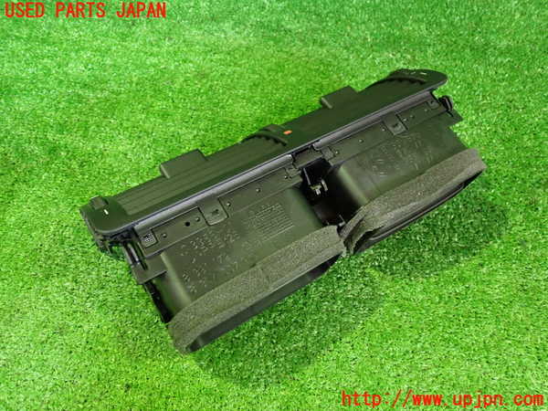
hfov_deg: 60.0
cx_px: 274
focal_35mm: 30
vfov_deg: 46.8
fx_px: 475
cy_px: 206
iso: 800
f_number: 2.3
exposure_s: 1/25
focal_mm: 5.4
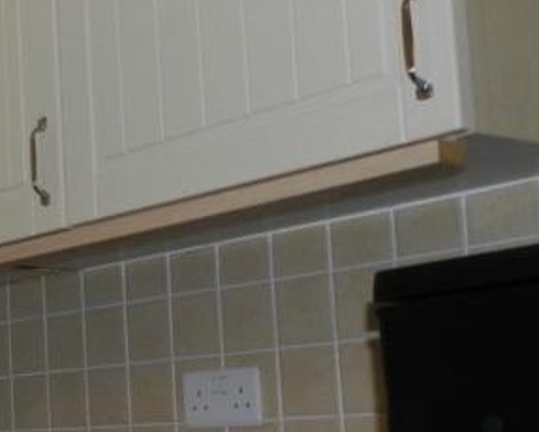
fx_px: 1277
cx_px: -193
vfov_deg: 19.1
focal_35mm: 80
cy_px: 291
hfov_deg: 21.2
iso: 200
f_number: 3.4
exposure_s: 1/30
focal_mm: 4
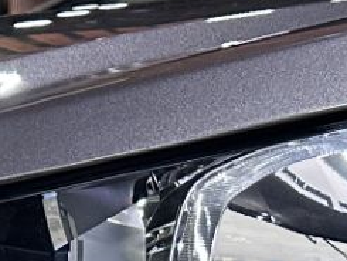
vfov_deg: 6.9
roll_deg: -0.7
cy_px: 840
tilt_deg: -13.1
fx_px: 1885
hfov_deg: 10.5
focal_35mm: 188
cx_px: 271
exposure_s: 1/101
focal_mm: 6.86
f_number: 1.78
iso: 200
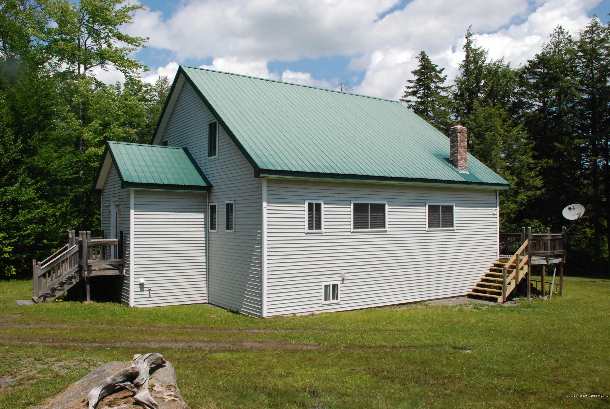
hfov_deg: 61.8
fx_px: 509
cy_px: 204
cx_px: 305
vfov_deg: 43.8
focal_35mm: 30
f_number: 14
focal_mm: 20
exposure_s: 1/800
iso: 800
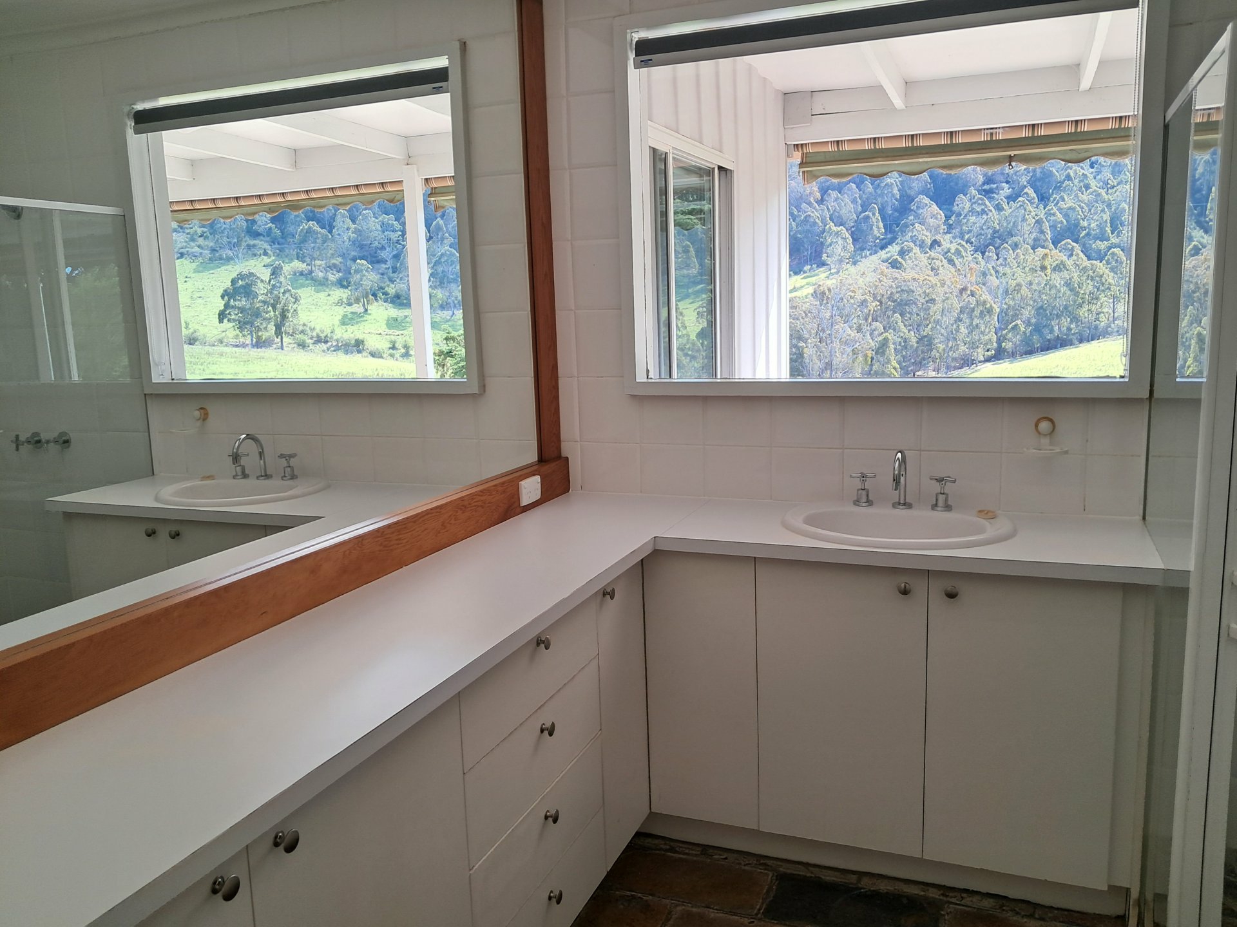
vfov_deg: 51.4
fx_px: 965
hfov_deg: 65.3
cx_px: 618
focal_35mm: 27
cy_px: 464
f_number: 1.8
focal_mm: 4
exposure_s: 1/60
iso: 50
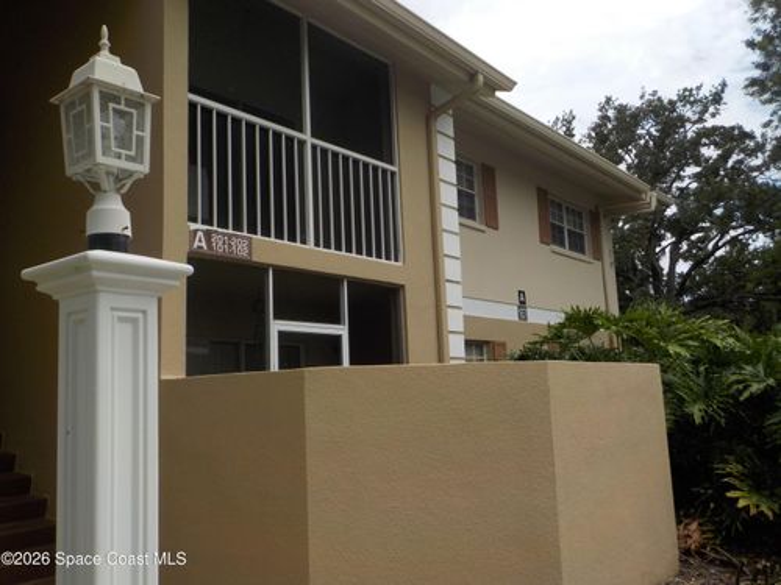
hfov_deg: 60.0
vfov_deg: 46.8
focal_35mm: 30
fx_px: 677
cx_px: 390
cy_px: 292
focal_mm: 4.1
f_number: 3.3
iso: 125
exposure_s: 1/1250
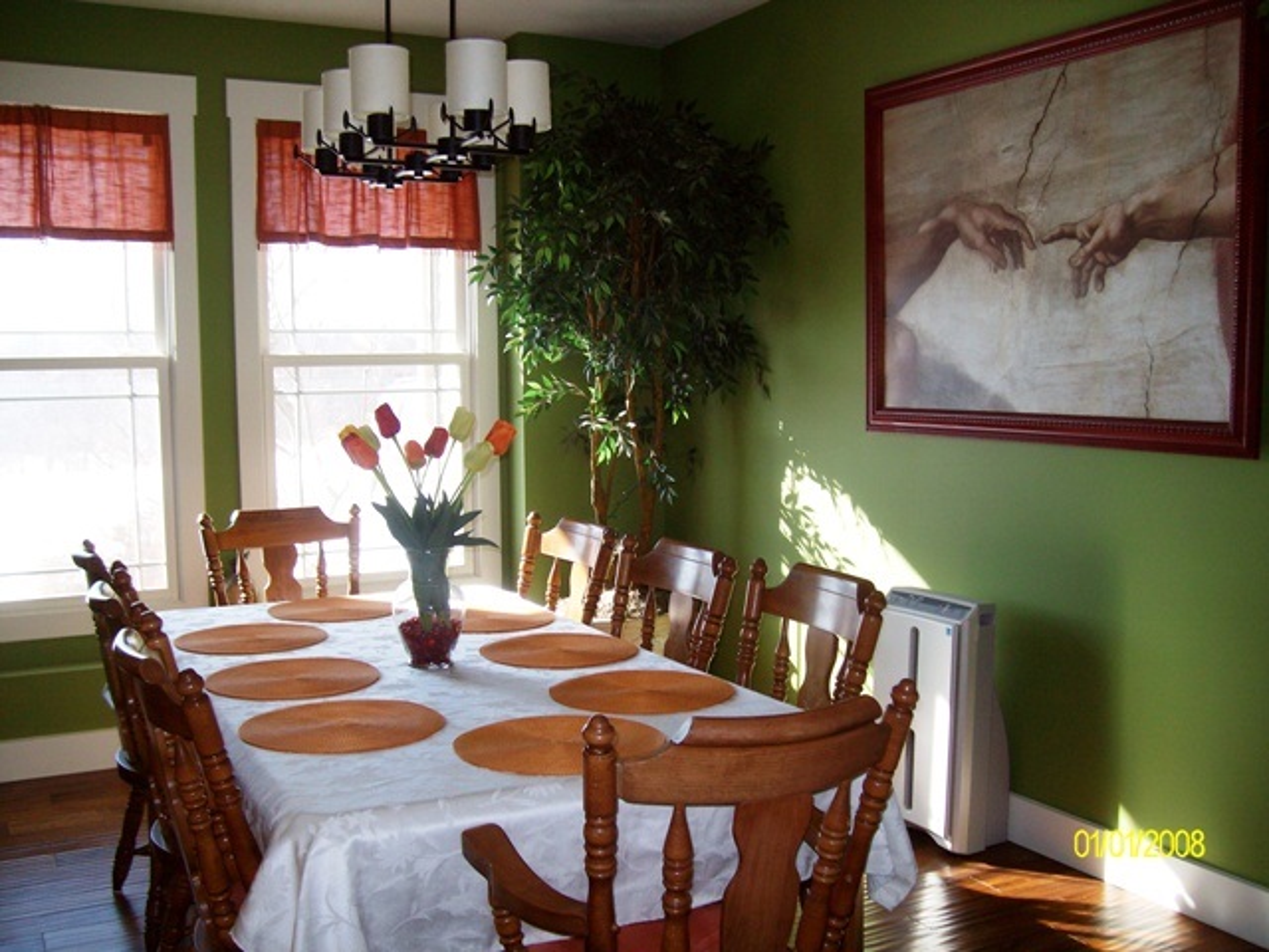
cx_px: 634
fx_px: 1283
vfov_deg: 40.7
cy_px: 476
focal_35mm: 35
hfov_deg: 52.6
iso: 80
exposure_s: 1/91.9
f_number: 2.8
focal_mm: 5.8
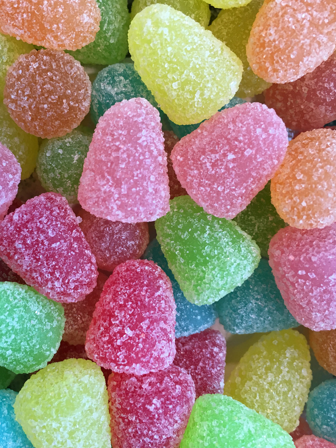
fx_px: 505
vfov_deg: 47.8
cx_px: 124
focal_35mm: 39
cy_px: 209
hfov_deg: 36.6
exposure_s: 1/33
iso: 32
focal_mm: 4.15
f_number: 2.2
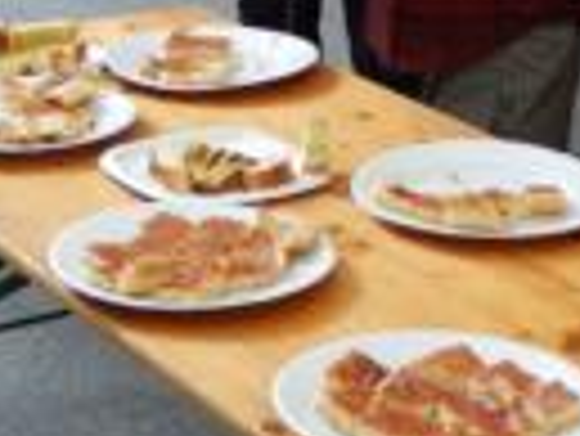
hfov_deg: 14.5
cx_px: 180
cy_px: -344
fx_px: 2281
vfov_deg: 10.3
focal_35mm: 136
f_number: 4
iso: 180
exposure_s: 1/30
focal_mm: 6.2
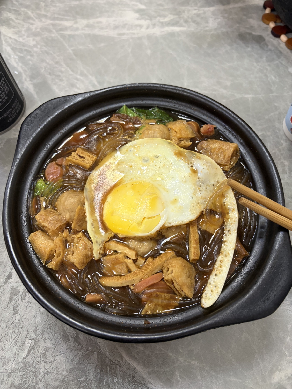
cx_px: 146
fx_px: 292
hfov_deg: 53.1
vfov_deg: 67.3
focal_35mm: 26
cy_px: 194
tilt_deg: -65.1
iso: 250
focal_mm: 5.96
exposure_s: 1/50
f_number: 1.6
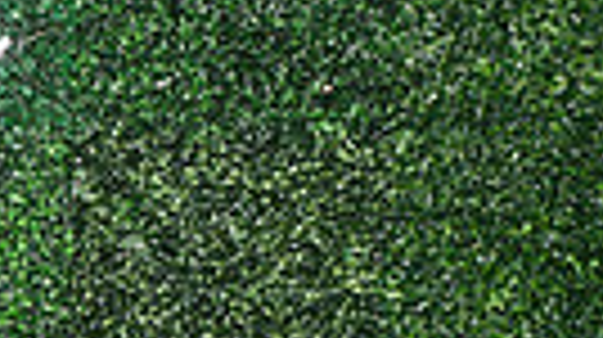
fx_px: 1884
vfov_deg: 9.7
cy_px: 629
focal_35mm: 118
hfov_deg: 15.8
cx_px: -446
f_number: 6.3
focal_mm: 26
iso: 500
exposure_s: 1/60
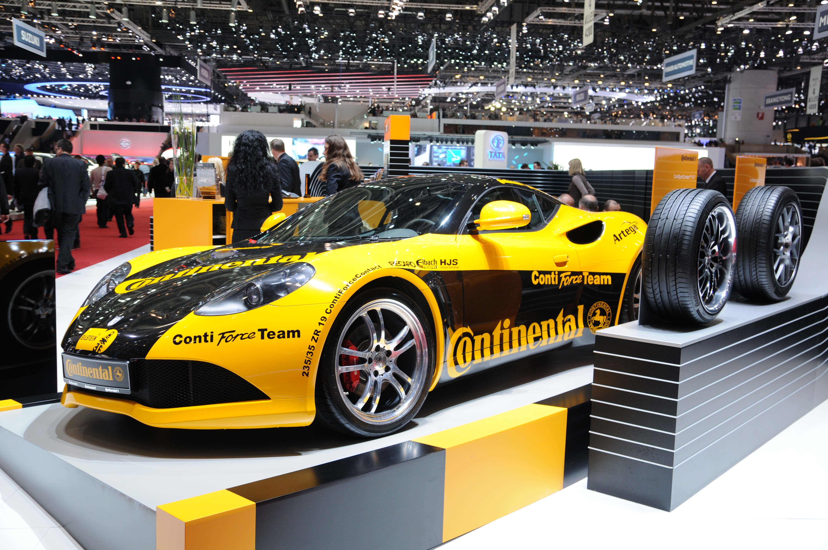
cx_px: 414
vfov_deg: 36.8
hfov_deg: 53.2
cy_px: 275
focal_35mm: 36
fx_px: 827
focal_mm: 24
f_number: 5.6
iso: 400
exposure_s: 1/125
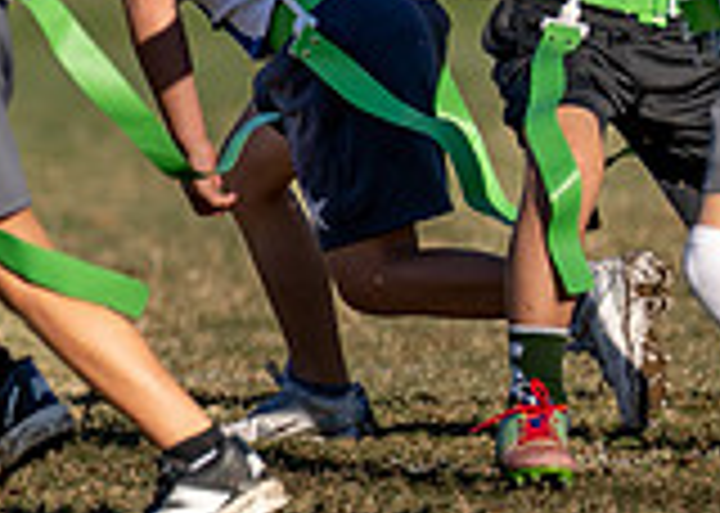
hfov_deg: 1.8
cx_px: -1016
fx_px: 23333
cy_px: -48
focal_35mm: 1142
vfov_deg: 1.3
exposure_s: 1/2000
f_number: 2.8
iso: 100
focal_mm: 200
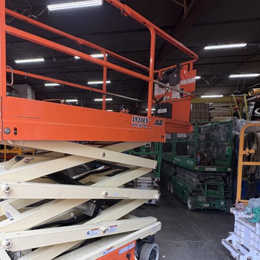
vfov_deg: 66.8
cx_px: 80
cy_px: 153
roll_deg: -1.0
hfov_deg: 64.9
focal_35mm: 23
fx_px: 195
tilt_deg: -2.0
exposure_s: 1/120
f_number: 2.2
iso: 100
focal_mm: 2.22
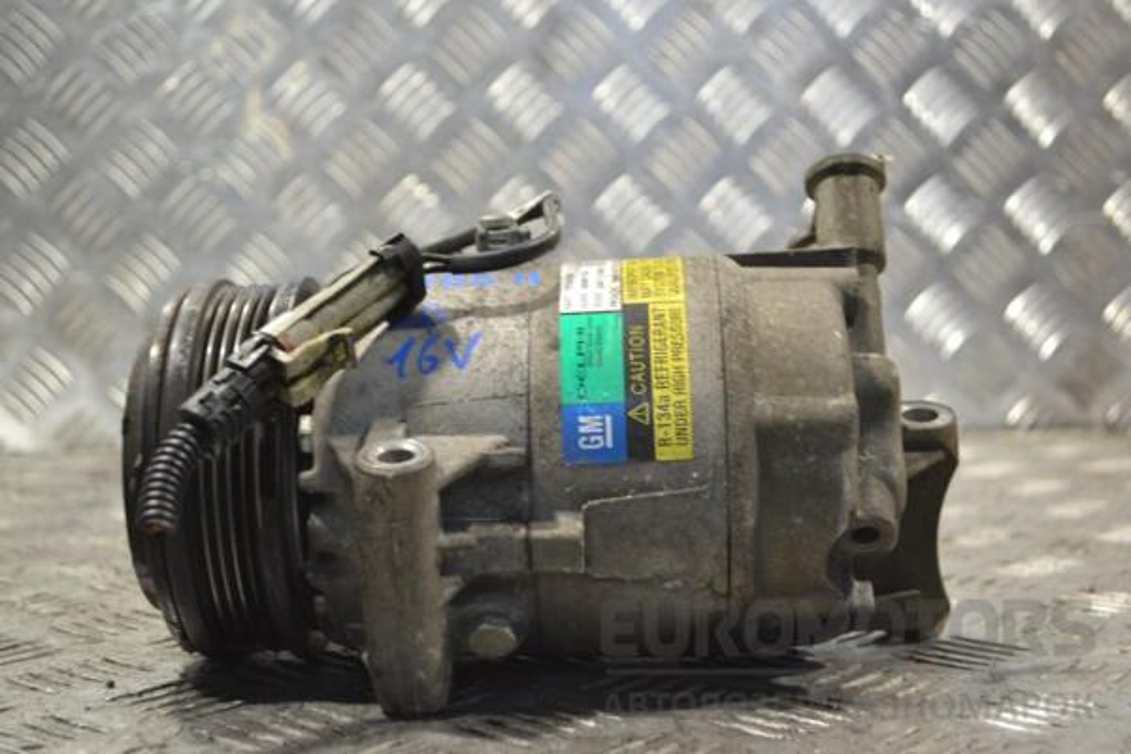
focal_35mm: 54
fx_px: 1696
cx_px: 566
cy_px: 377
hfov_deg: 36.9
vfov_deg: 25.1
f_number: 5
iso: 500
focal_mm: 36
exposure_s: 1/60
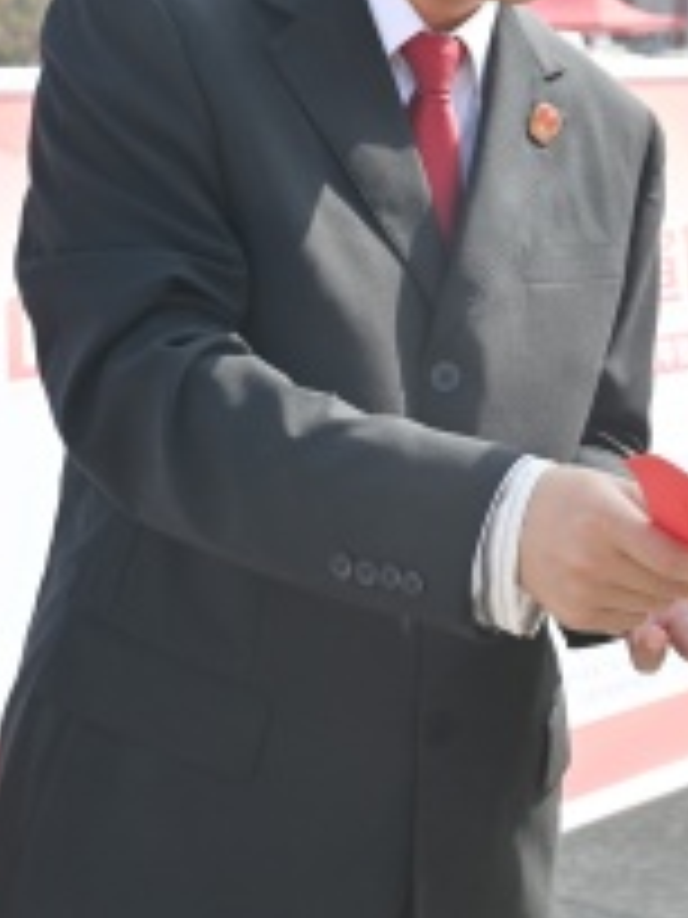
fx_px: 2544
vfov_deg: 20.2
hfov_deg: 15.1
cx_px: 733
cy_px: 169
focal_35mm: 96
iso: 100
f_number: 6.3
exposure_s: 1/320
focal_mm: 37
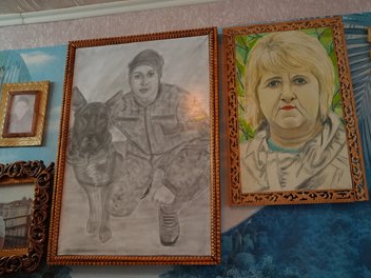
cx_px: 206
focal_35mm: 35
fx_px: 375
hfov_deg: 52.5
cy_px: 140
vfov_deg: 40.7
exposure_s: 1/160
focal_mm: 32
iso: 12800
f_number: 3.5
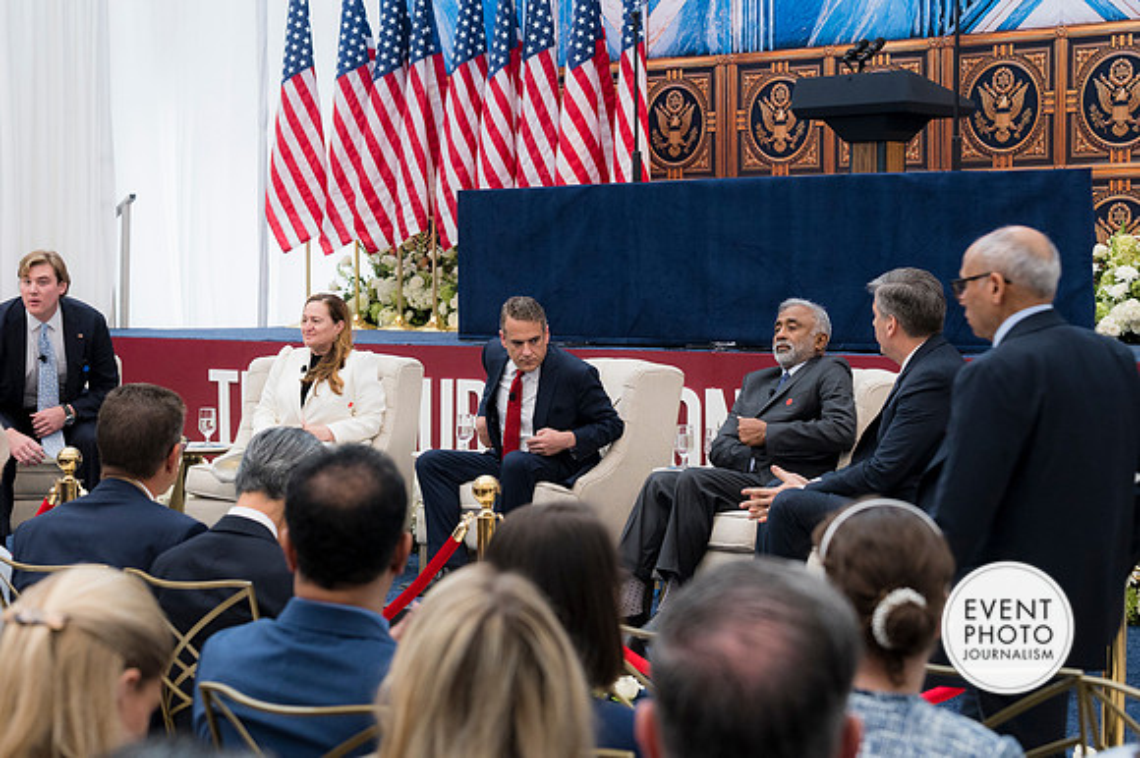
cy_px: 379
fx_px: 2405
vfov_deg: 17.9
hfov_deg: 26.7
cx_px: 570
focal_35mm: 76
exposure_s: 1/160
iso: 560
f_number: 4
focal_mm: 51
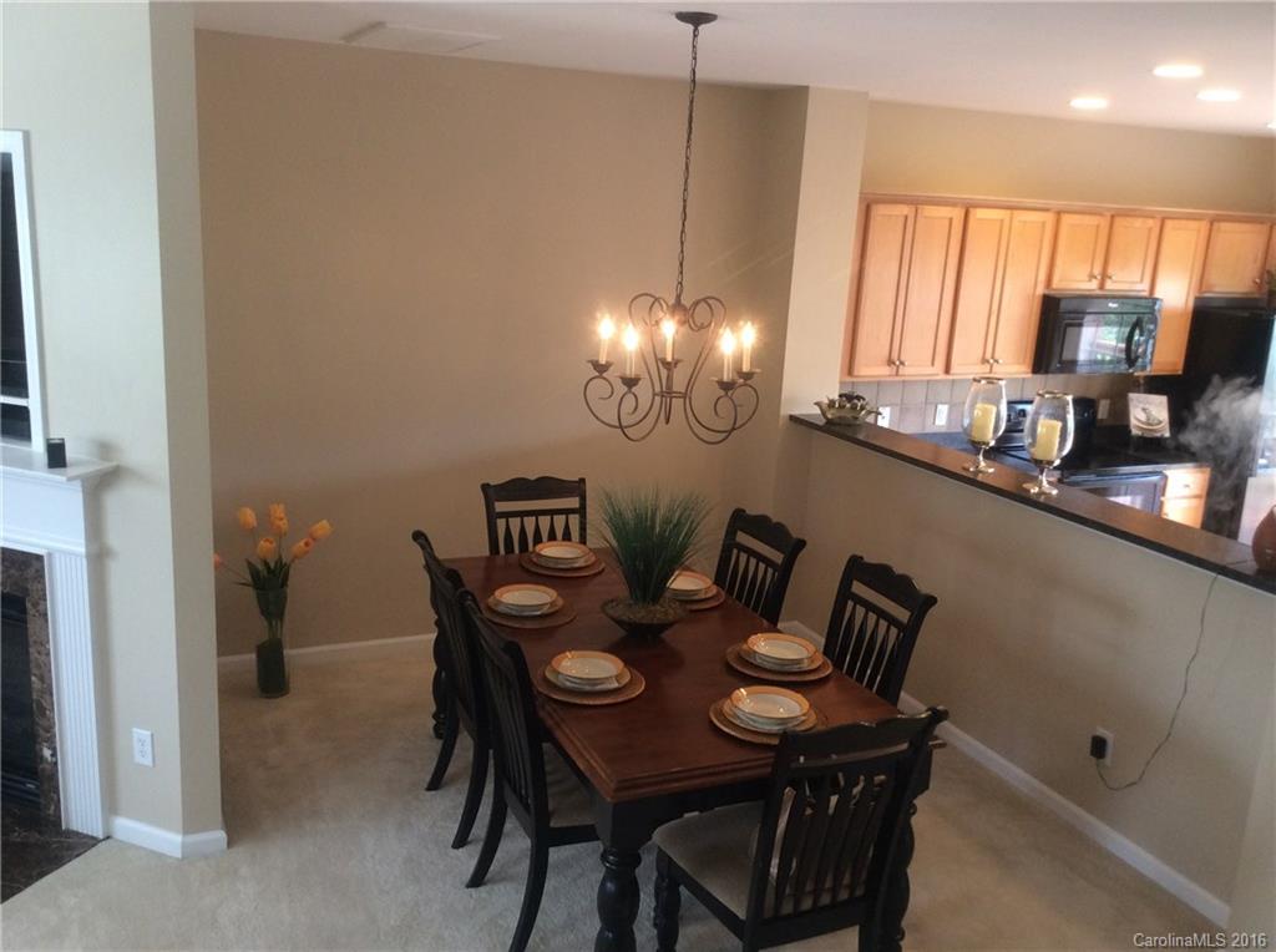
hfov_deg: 56.9
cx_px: 638
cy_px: 476
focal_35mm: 32
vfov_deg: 44.0
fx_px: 1177
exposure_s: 1/24
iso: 80
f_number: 2.4
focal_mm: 3.3
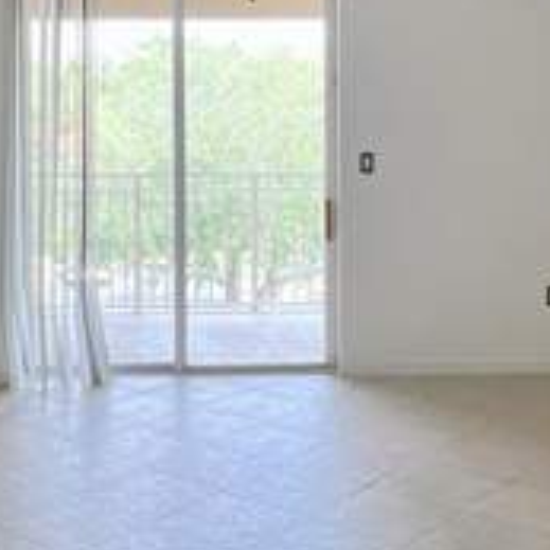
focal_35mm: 53
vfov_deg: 31.2
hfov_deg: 31.9
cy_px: 97
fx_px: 953
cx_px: 181
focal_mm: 1.57
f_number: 1.8
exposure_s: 1/120
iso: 100
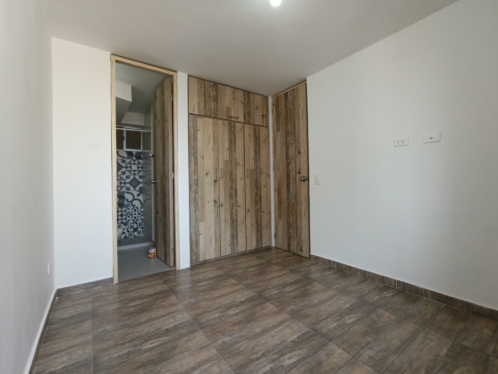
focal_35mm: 16
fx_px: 230
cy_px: 187
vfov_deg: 78.1
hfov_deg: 94.5
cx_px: 249
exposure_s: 1/120
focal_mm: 1.65
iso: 200
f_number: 2.2
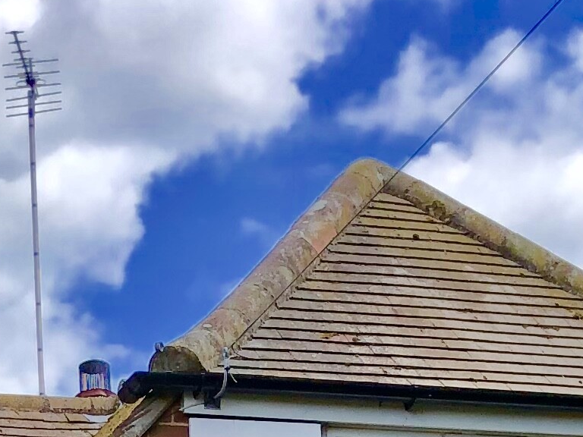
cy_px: 1101
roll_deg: +1.9
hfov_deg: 13.4
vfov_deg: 9.0
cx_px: 183
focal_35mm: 147
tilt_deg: +1.3
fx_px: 2476
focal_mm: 3.99
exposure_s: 1/657
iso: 20
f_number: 1.8
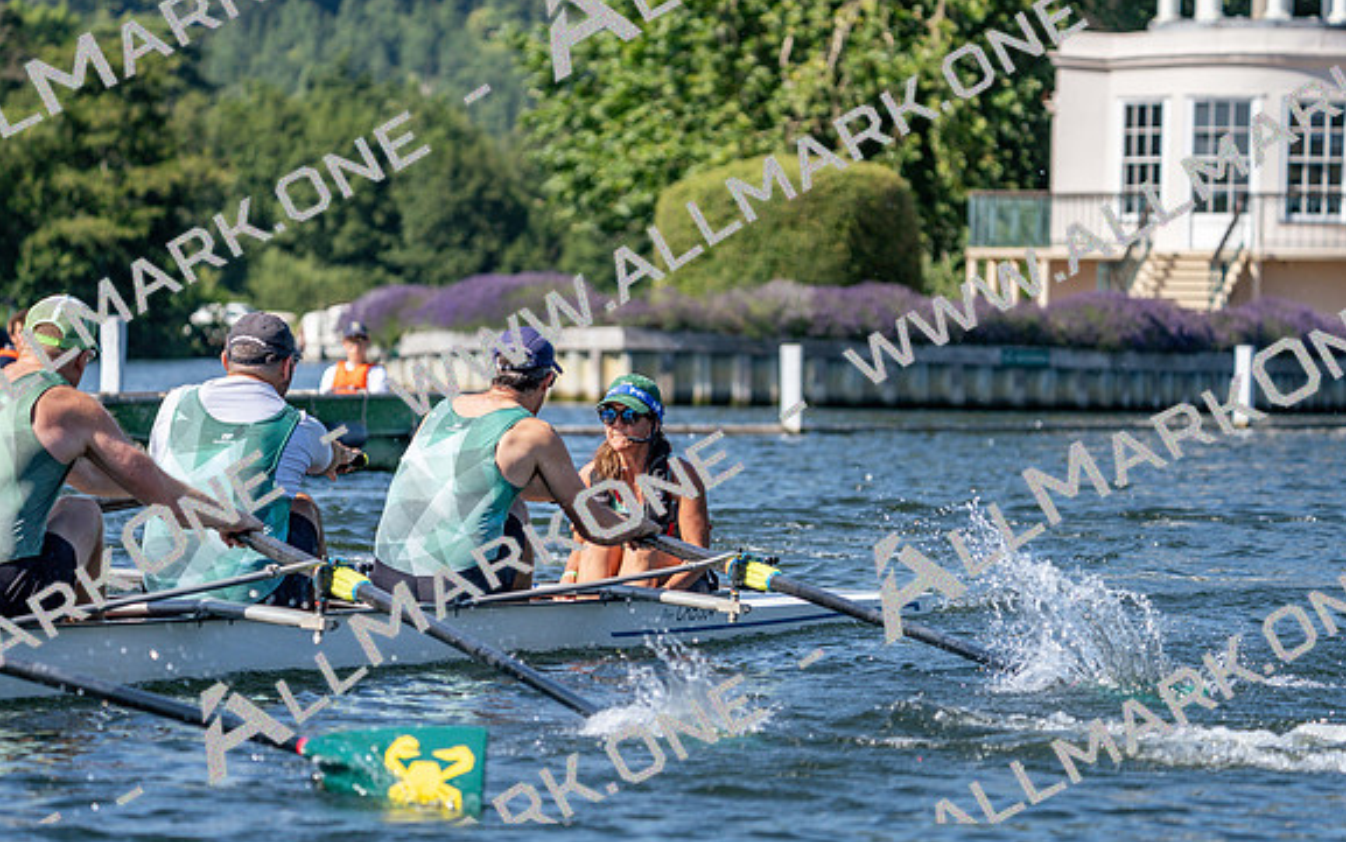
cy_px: 423
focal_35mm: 205
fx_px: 7522
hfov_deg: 10.2
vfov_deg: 6.4
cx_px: 674
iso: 250
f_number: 5.6
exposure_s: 1/1600
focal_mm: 200
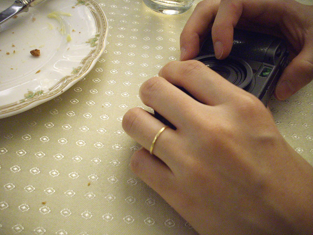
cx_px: 156
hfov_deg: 50.1
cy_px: 118
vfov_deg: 38.7
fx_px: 335
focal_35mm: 37
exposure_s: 1/50
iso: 283
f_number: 2.8
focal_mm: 6.2
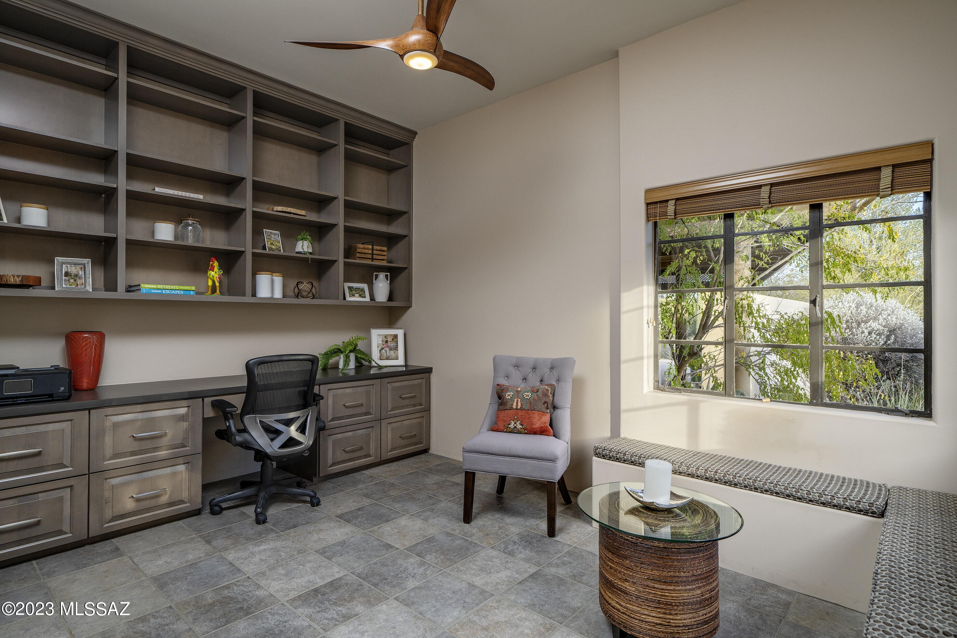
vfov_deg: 67.4
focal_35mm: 18
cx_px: 478
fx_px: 478
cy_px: 319
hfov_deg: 90.0
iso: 200
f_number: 7.1
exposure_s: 1/60
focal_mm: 18
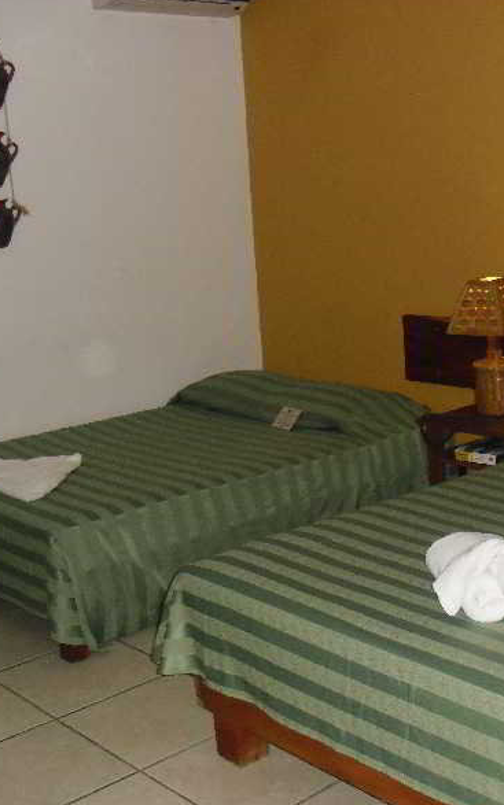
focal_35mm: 52
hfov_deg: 24.4
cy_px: 406
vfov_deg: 38.9
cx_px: 420
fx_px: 1143
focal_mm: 6.3
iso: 200
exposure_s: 1/60
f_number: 3.1
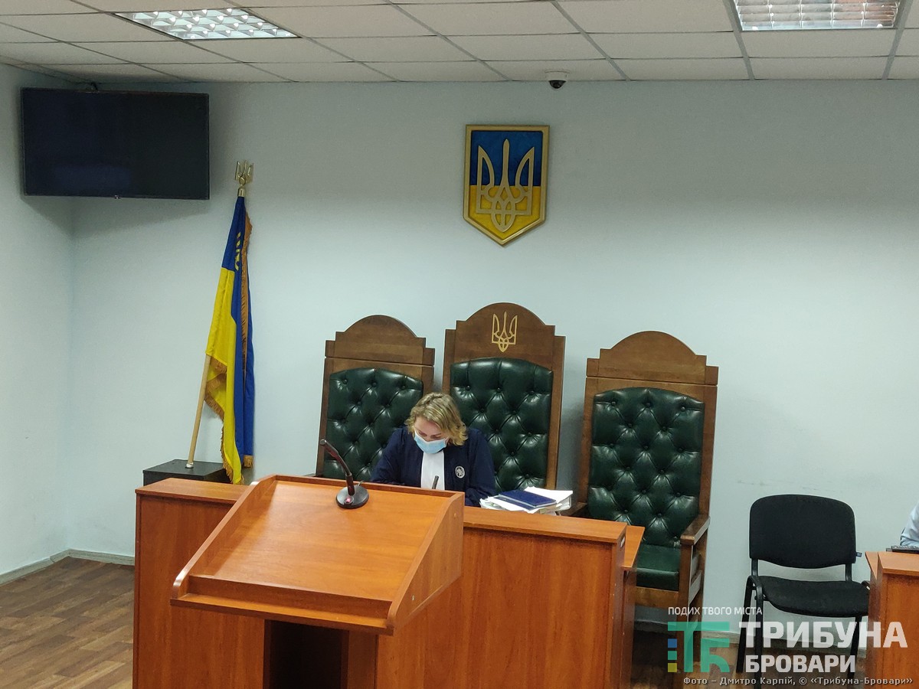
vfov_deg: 54.9
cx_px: 460
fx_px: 664
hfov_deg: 69.4
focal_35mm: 25
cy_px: 344
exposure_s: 1/25
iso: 1000
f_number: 1.7
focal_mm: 4.25
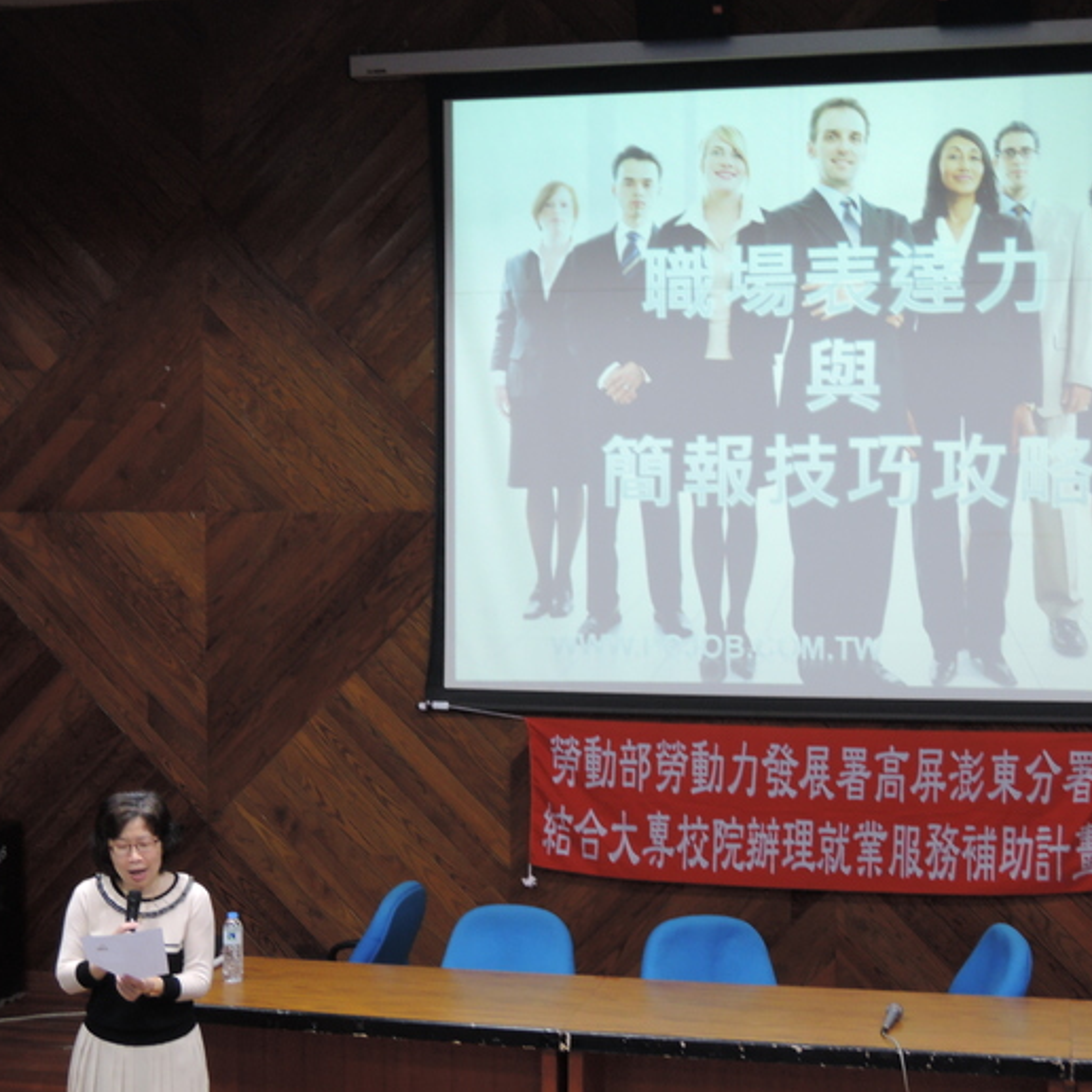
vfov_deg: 28.6
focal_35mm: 60
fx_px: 2141
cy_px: 543
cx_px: 540
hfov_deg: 28.6
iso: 400
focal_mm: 10.7
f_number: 4
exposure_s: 1/20
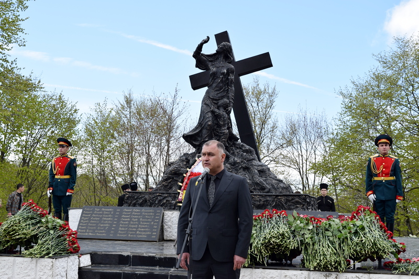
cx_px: 210
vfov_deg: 26.5
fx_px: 593
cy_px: 140
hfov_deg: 38.9
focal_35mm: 51
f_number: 9
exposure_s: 1/320
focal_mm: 34
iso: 200
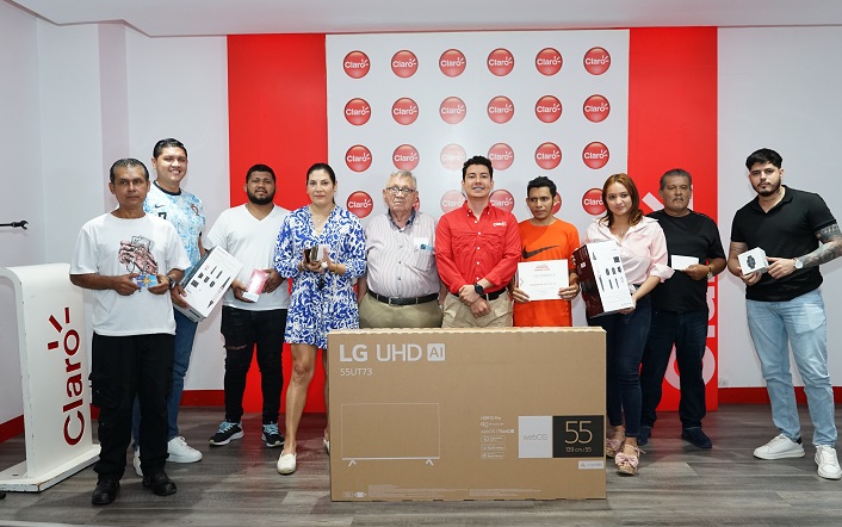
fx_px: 689
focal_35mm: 30
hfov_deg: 62.8
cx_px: 439
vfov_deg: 41.9
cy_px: 264
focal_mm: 26
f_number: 4
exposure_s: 1/200
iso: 1600
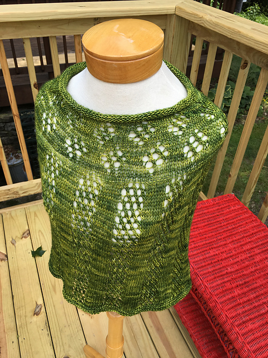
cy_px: 179
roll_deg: -2.5
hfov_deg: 48.2
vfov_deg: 61.7
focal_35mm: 29
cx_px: 134
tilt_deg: -39.1
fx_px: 299
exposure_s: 1/466
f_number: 2.2
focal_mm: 4.15
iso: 25
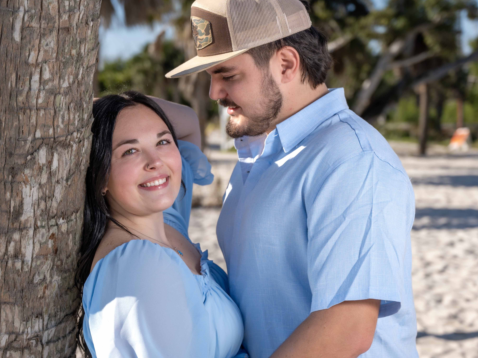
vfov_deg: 19.1
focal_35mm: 77
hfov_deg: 25.3
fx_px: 1063
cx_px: 240
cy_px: 194
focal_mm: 53
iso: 100
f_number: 4
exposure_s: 1/800
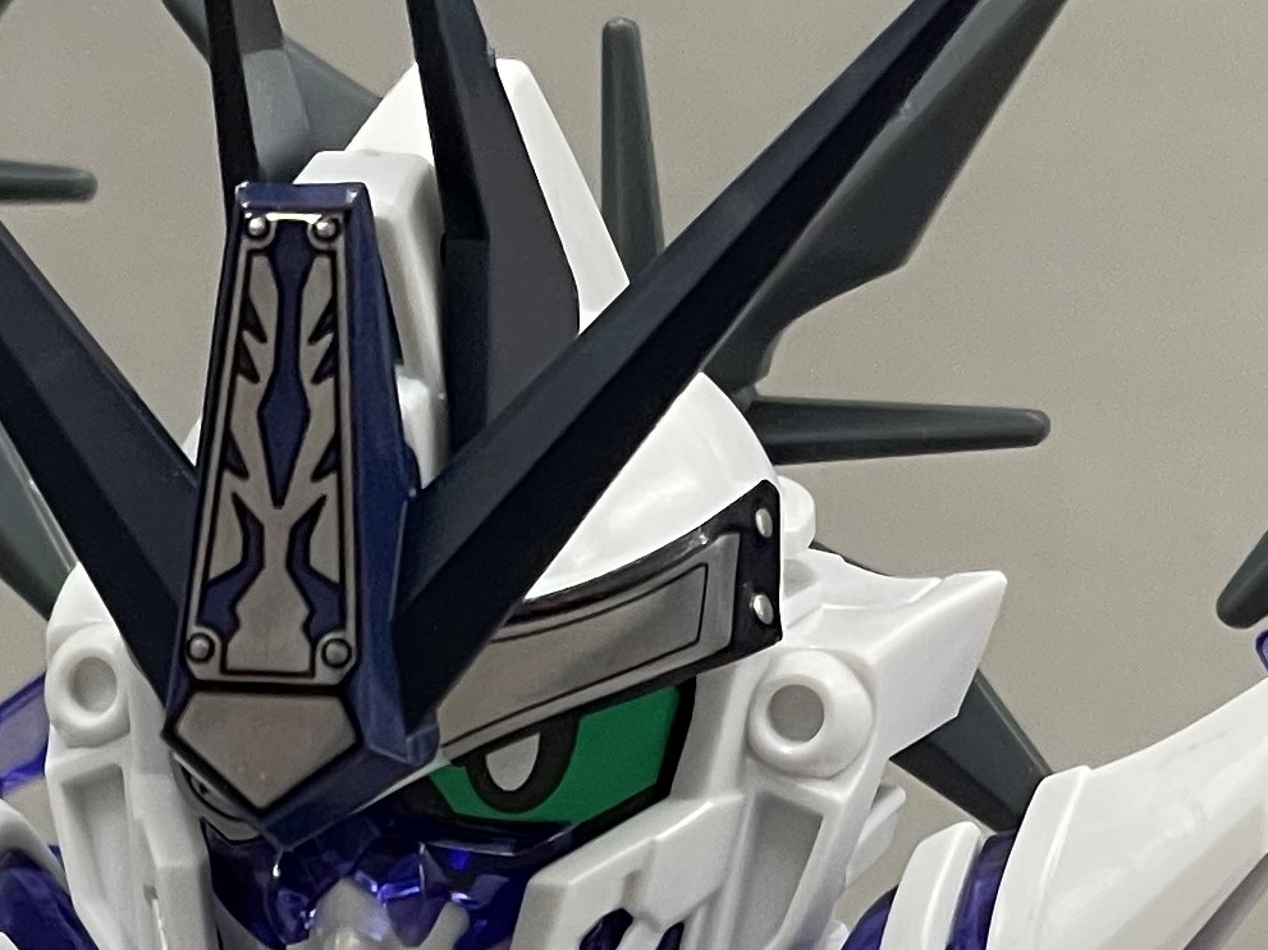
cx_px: 441
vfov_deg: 18.6
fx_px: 2892
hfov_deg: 24.6
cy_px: 565
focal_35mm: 79
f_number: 2
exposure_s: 1/99
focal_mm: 6
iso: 200
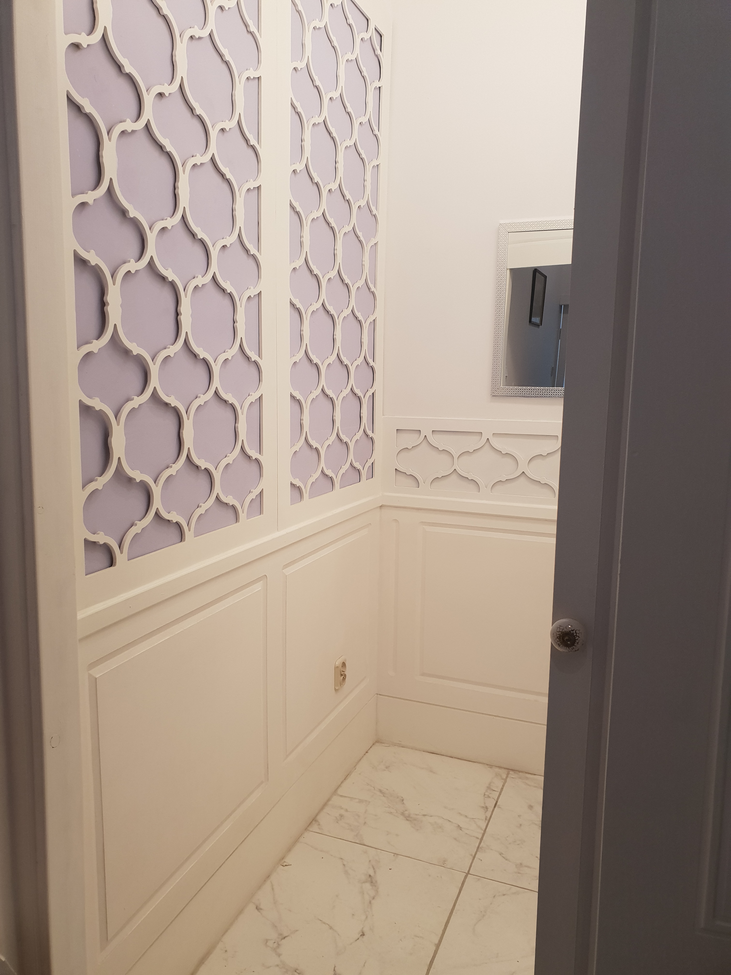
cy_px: 488
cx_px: 366
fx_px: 732
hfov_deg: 53.1
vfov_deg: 67.3
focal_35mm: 26
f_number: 2.4
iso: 125
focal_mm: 4.3
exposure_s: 1/50
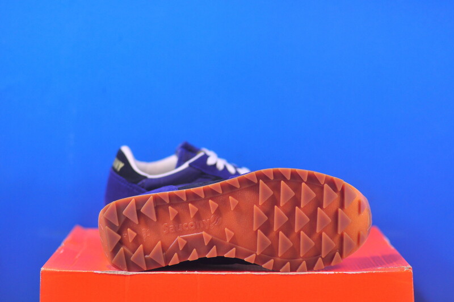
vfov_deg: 18.1
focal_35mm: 75
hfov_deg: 27.0
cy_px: 151
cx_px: 227
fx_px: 944
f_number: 2.2
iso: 250
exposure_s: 1/320
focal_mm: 50
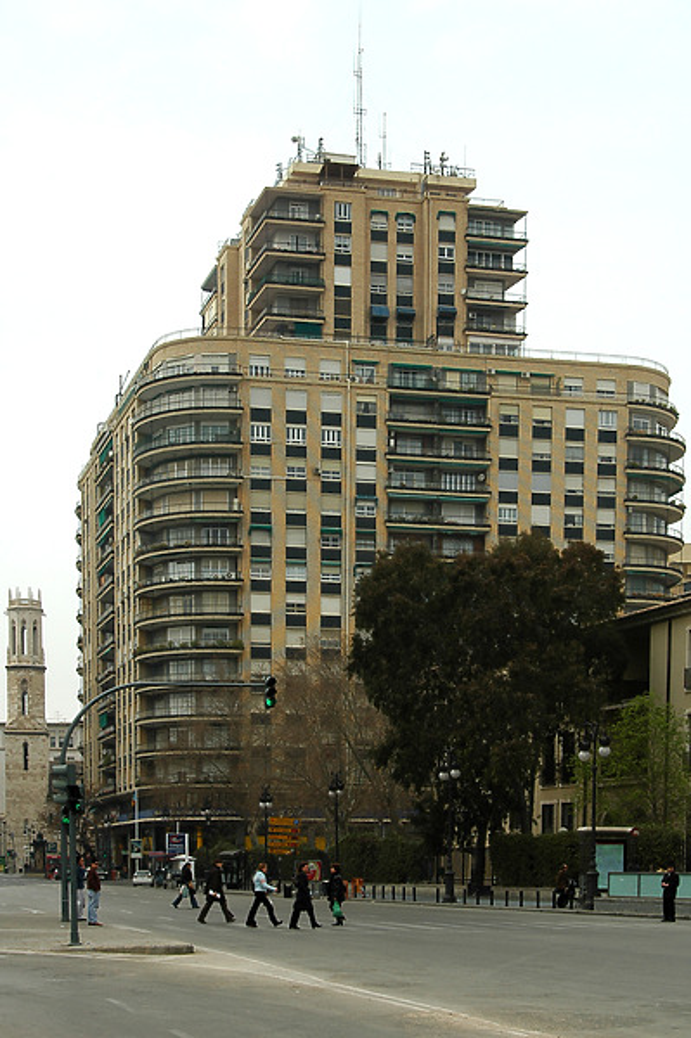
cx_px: 346
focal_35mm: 52
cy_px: 519
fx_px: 1514
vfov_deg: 37.9
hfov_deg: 25.7
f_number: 9
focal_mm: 35
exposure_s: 1/320
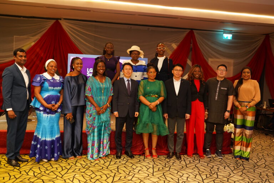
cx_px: 137
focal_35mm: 35
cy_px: 92
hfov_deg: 54.4
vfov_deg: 37.9
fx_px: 266
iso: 1000
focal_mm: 35
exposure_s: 1/100
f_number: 2
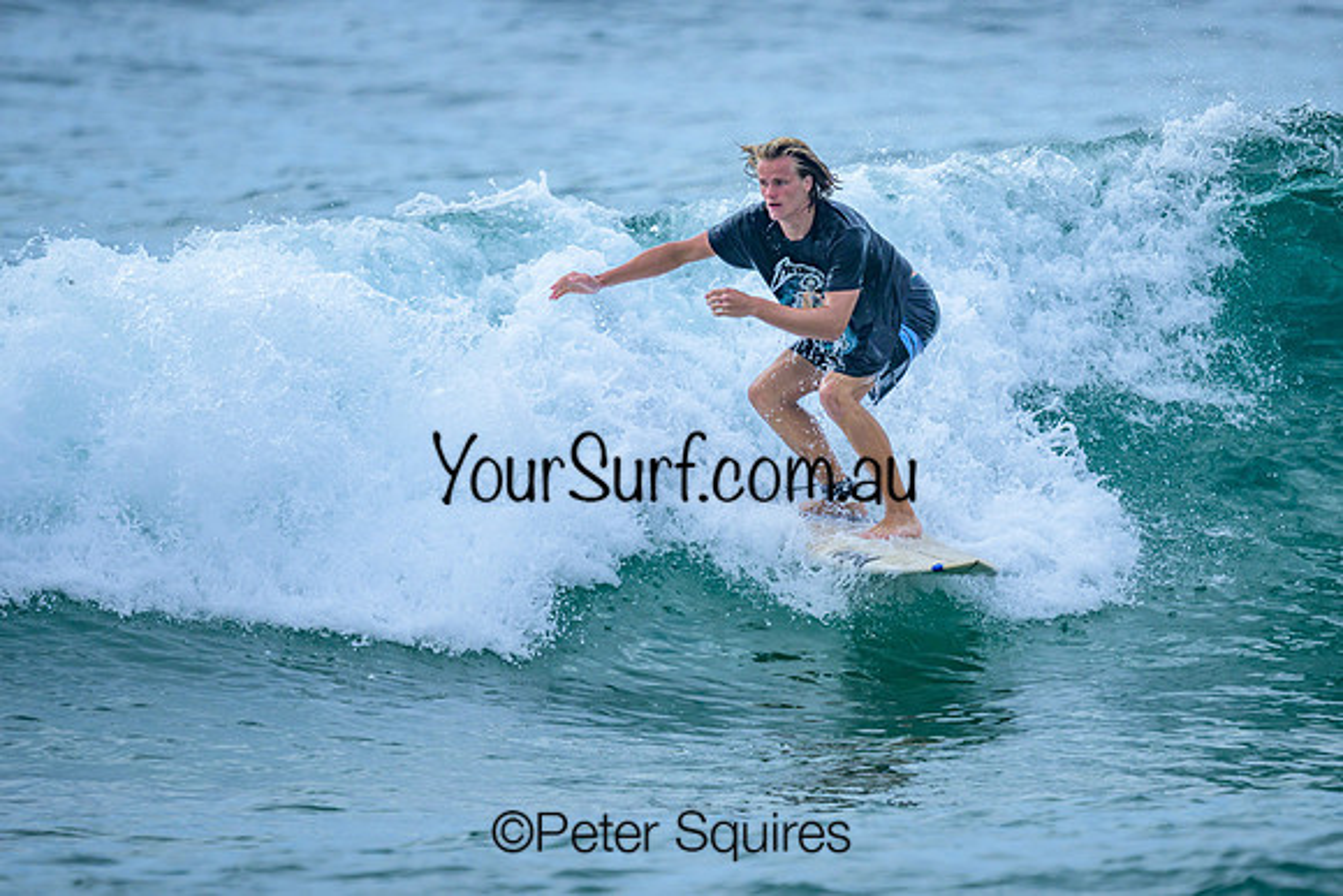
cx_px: 718
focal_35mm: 1073
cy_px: 363
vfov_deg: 1.3
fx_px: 40037
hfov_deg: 1.9
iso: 400
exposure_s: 1/3200
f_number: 6.3
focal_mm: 800
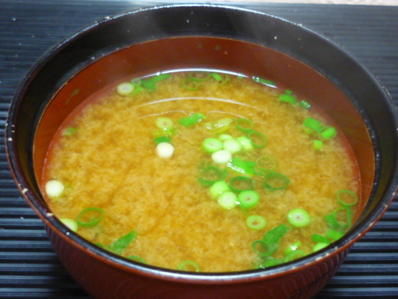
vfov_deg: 31.5
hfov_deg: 41.2
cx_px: 199
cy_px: 150
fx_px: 529
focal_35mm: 46
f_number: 2.8
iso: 400
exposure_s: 1/15
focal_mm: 5.5
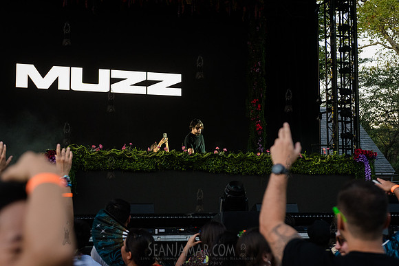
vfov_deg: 19.2
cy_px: 133
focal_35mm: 71
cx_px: 200
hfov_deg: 28.4
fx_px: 788
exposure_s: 1/400
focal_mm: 70
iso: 3200
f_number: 4
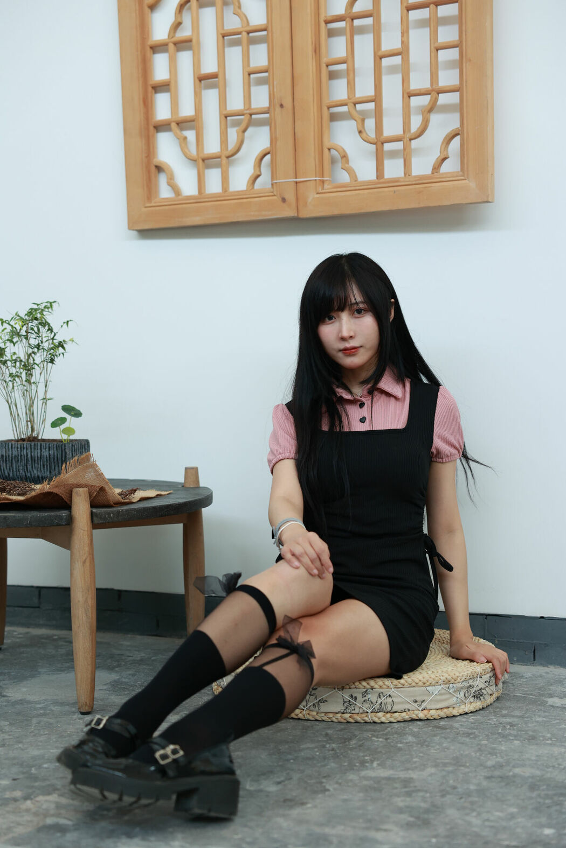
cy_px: 424
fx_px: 1486
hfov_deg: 21.6
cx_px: 283
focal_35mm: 63
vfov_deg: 31.9
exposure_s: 1/200
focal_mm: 63
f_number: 2.8
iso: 800
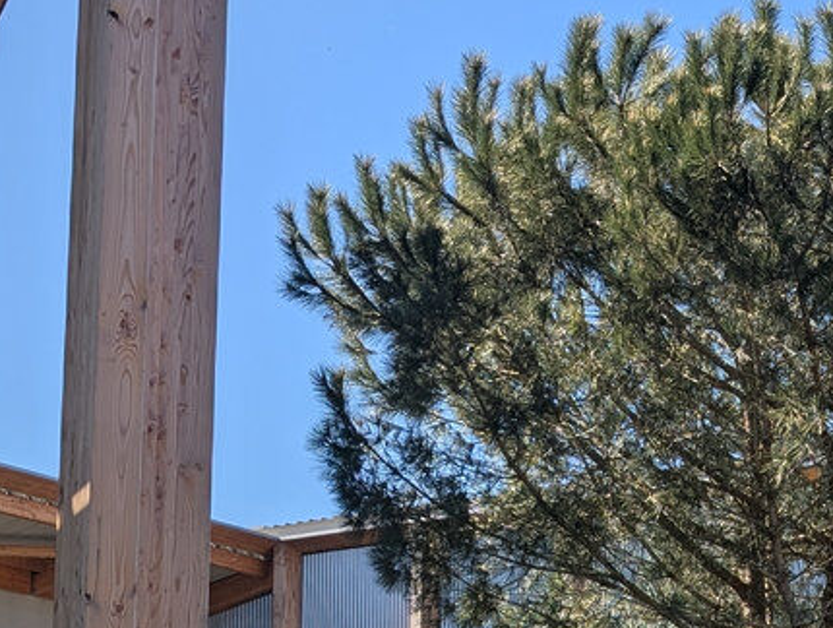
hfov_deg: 21.6
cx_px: 719
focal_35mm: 89
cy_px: 773
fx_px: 2145
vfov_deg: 15.9
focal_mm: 6.9
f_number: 1.68
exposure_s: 1/678
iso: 19
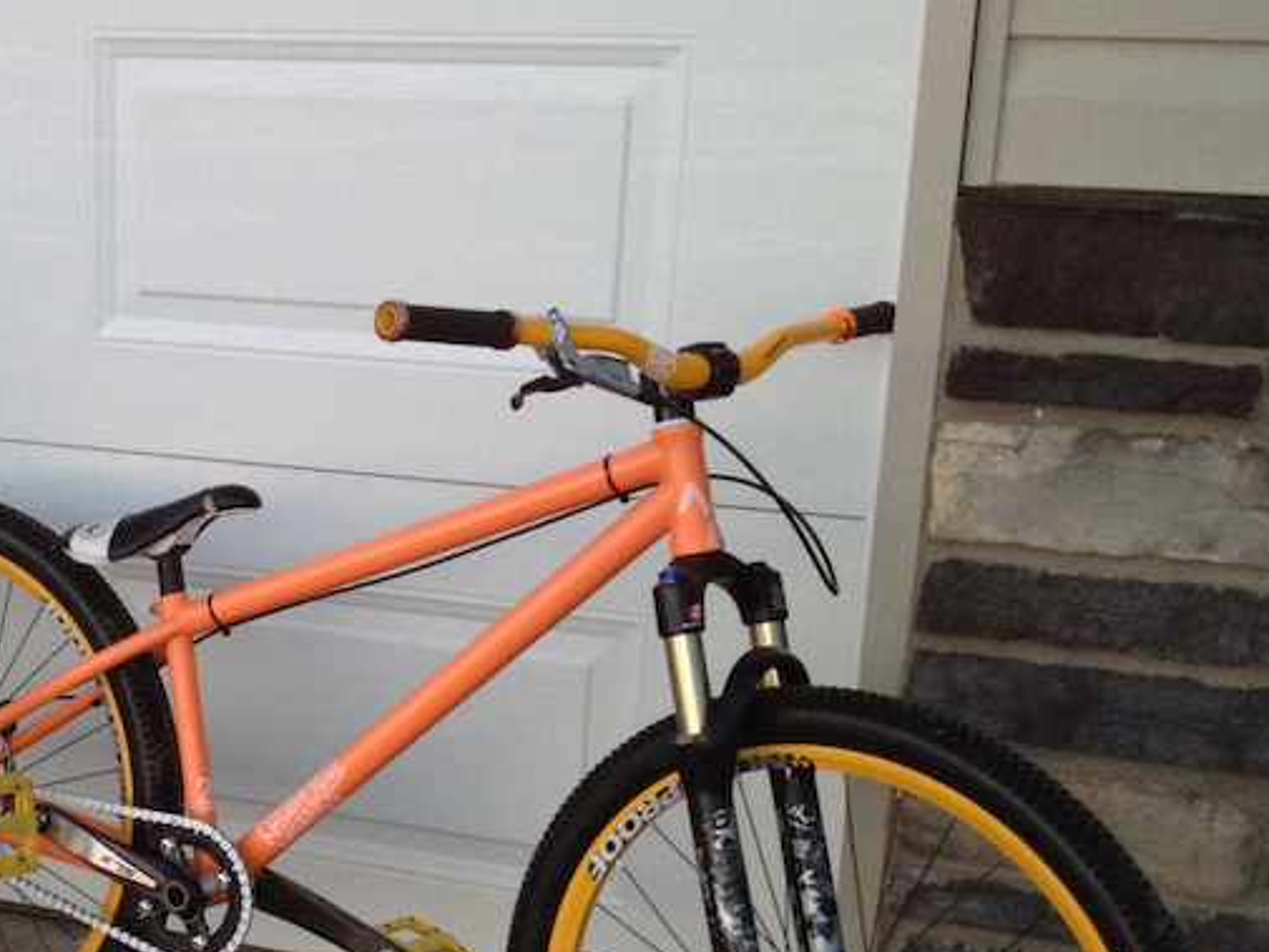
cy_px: 583
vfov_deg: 20.7
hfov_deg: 26.0
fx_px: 2603
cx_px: 13
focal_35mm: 71
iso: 160
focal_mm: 4.28
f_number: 2.4
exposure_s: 1/20
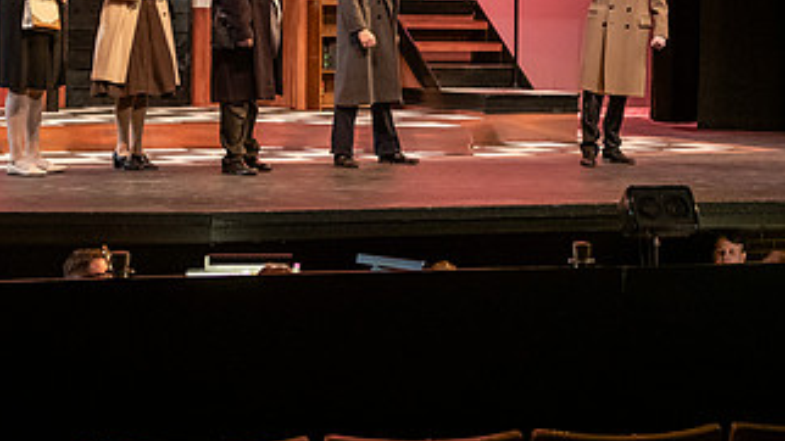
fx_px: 1727
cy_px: 23
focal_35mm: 83
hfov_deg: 25.6
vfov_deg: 14.4
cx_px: 368
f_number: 3.2
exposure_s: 1/200
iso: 2500
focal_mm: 44
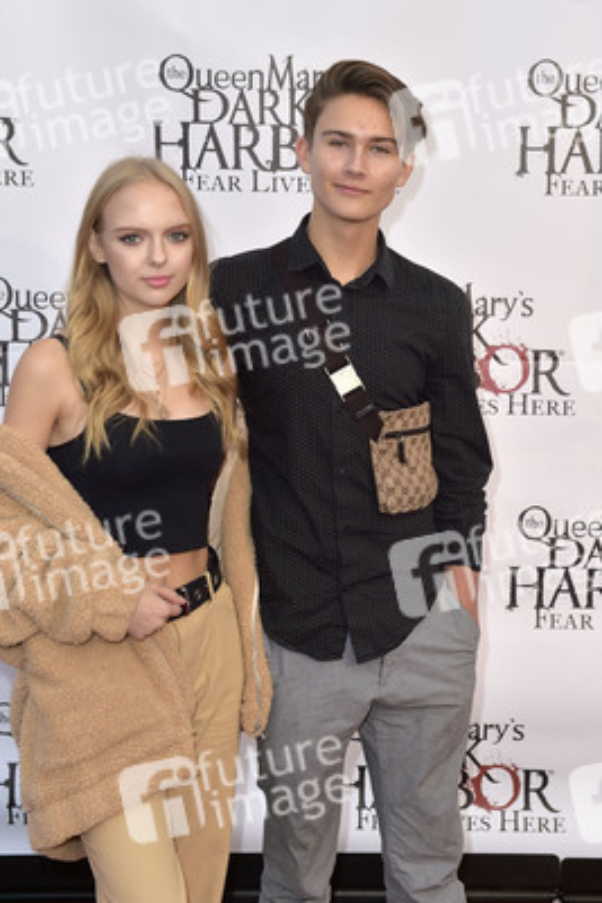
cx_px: 301
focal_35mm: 58
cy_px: 452
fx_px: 1453
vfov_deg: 34.5
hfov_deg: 23.4
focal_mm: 58
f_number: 5.6
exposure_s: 1/250
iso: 200
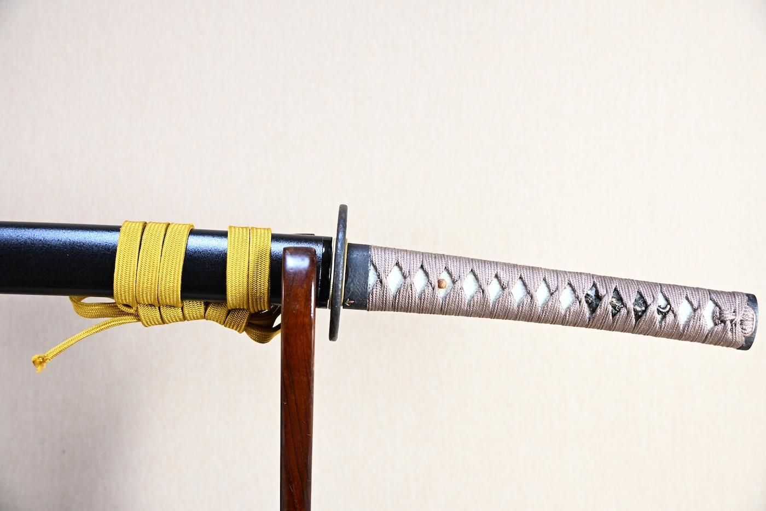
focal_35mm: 42
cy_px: 256
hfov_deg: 46.4
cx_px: 383
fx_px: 893
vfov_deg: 31.9
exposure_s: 1/1.6
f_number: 3.8
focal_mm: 28
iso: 100
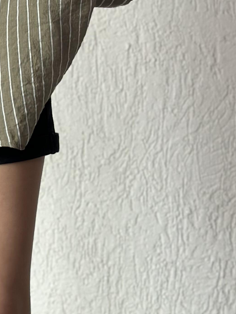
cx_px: -70
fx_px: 1272
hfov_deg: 10.4
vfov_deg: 13.6
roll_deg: -0.5
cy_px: -92
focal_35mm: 140
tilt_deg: +1.3
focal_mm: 6.86
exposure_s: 1/121
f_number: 1.78
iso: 125
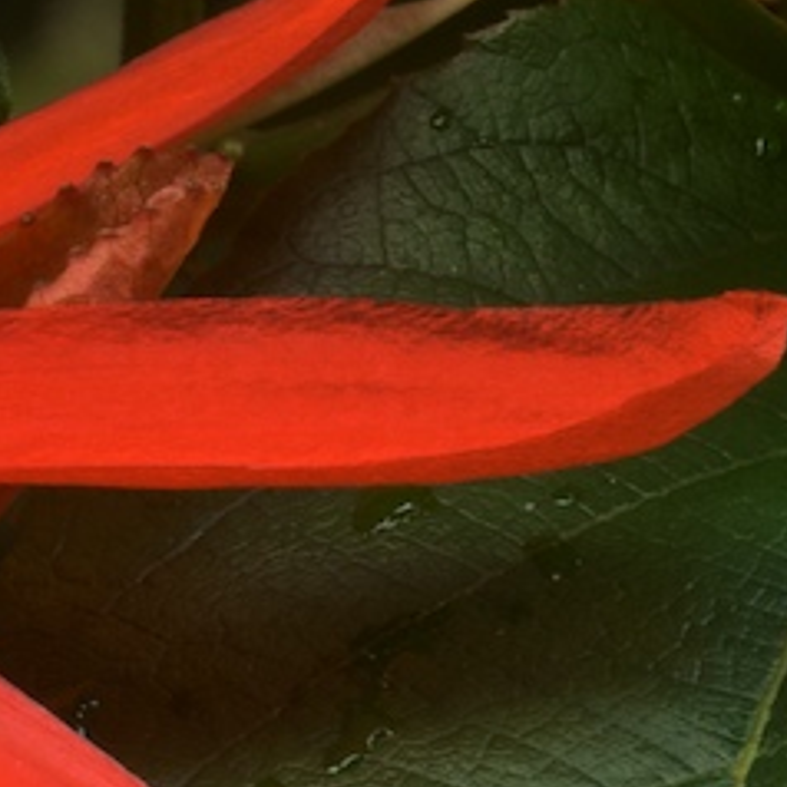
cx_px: -886
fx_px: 14121
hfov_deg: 3.2
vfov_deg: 3.2
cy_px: 332
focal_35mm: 549
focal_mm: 100
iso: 100
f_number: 22
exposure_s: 3
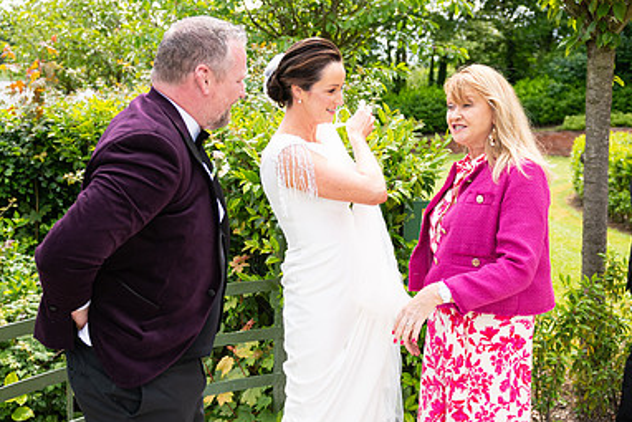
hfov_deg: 44.4
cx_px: 291
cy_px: 233
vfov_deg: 30.5
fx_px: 773
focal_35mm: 44
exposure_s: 1/1600
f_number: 3.5
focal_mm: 29
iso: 250
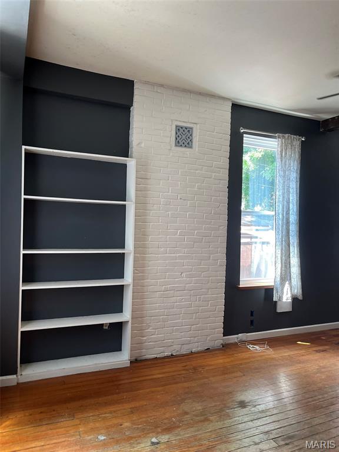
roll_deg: -2.6
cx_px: 170
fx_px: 339
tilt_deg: -1.6
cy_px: 226
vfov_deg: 67.3
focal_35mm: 26
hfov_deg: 53.1
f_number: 1.6
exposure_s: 1/60
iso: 125
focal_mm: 5.1
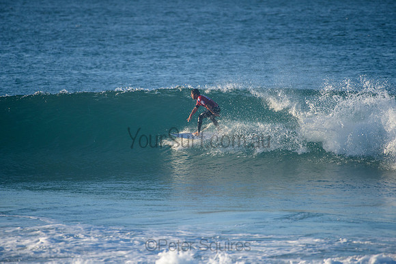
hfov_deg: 3.8
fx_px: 5938
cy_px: 126
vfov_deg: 2.5
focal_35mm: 540
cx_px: 199
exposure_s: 1/2000
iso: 500
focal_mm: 500
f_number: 5.6
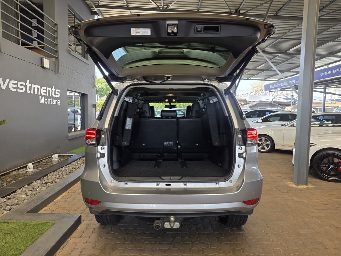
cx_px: 170
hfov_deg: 73.9
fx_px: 227
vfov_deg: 58.9
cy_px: 128
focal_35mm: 23
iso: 50
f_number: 1.7
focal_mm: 6.25
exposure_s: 1/180
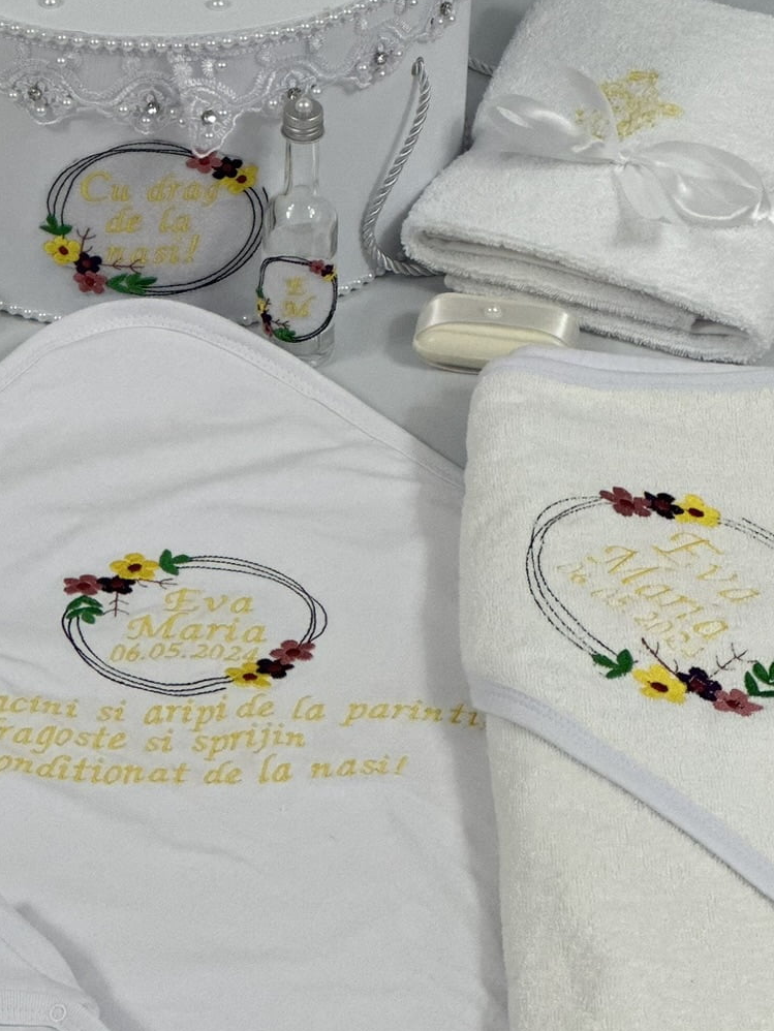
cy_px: 301
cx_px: 146
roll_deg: +0.0
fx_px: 4708
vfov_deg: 12.5
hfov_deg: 9.4
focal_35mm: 158
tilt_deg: -37.3
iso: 200
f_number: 2.8
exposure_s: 1/100
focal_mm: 9
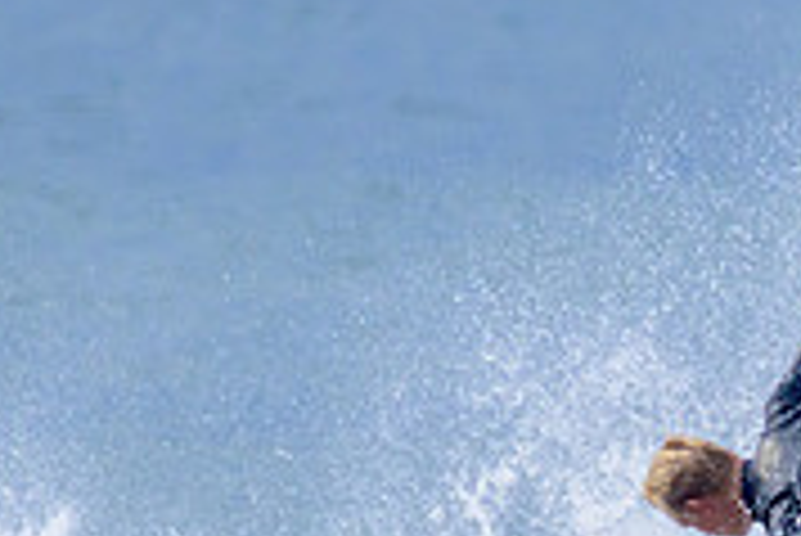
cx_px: 1019
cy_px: 612
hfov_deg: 0.6
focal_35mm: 3569
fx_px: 79473
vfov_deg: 0.4
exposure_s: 1/2000
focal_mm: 800
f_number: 11
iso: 1000
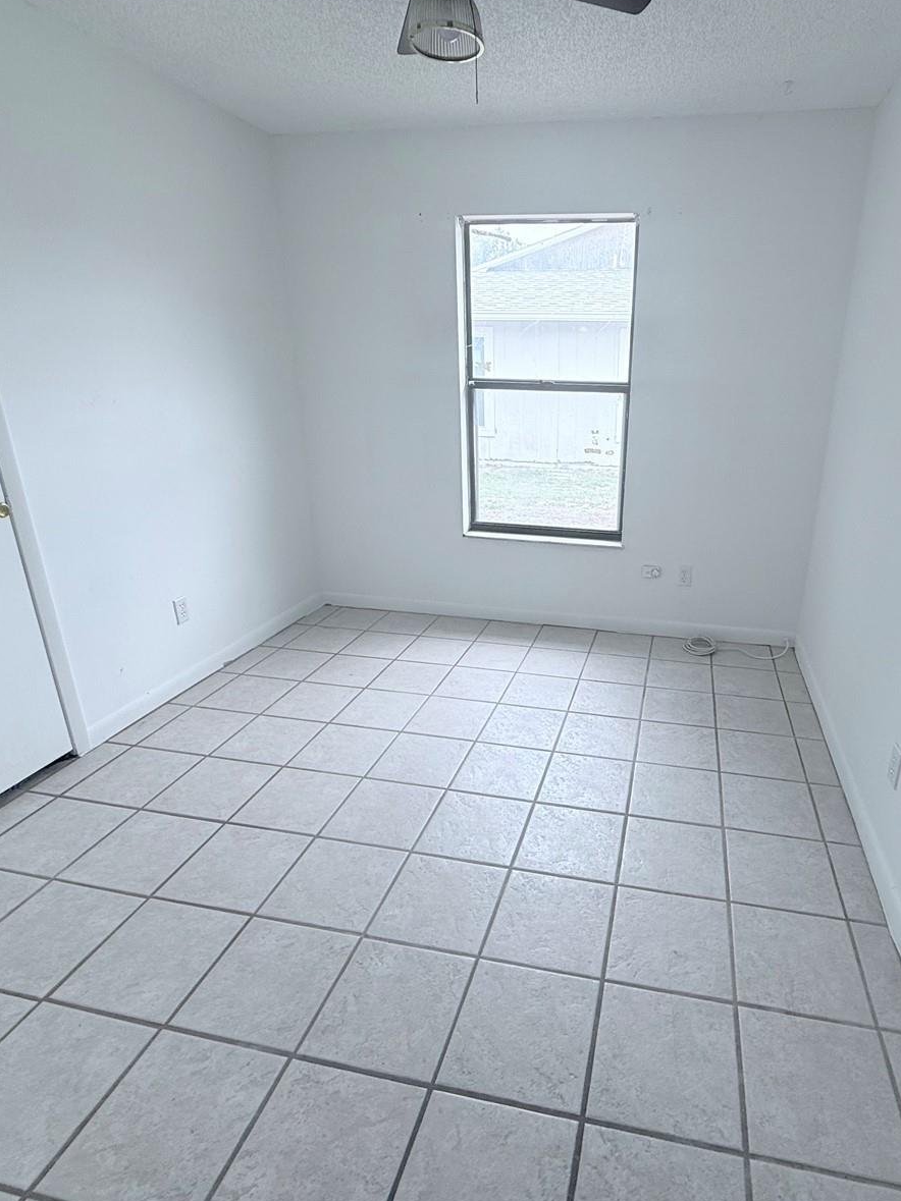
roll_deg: -1.0
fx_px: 660
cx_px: 568
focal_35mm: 19
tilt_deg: -19.6
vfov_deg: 84.7
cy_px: 596
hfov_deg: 67.5
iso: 64
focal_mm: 2.22
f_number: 2.2
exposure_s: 1/133
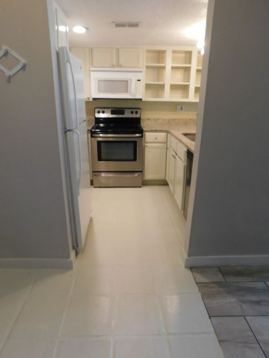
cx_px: 134
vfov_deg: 73.9
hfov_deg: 58.9
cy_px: 179
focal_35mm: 23
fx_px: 238
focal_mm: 4
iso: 280
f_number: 3
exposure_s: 1/30
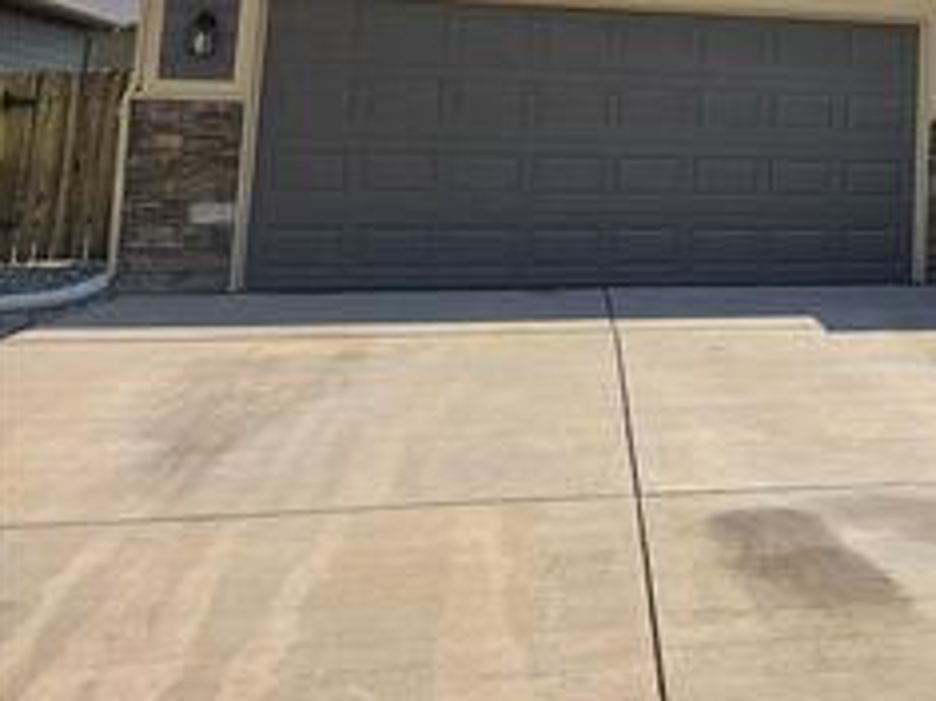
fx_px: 1324
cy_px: -18
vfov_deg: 27.7
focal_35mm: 49
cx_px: 988
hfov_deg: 34.5
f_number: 1.8
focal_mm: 5.4
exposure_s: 1/5259
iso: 80
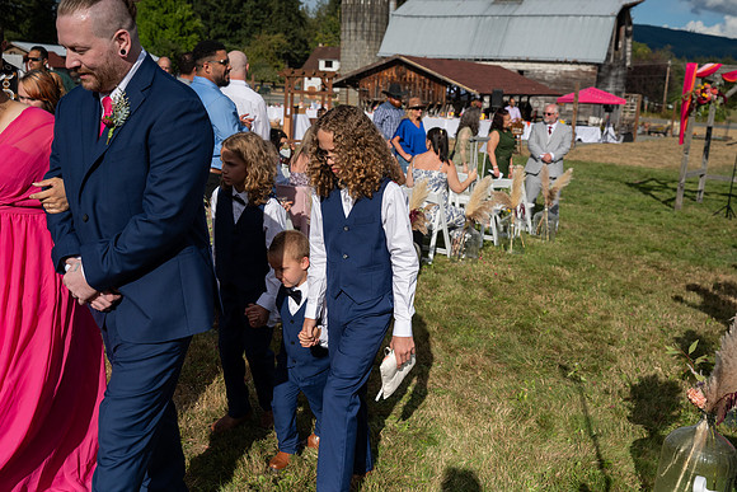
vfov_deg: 37.9
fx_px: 717
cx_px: 368
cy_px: 246
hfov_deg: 54.4
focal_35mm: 35
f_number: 5
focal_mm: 35
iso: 400
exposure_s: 1/5000
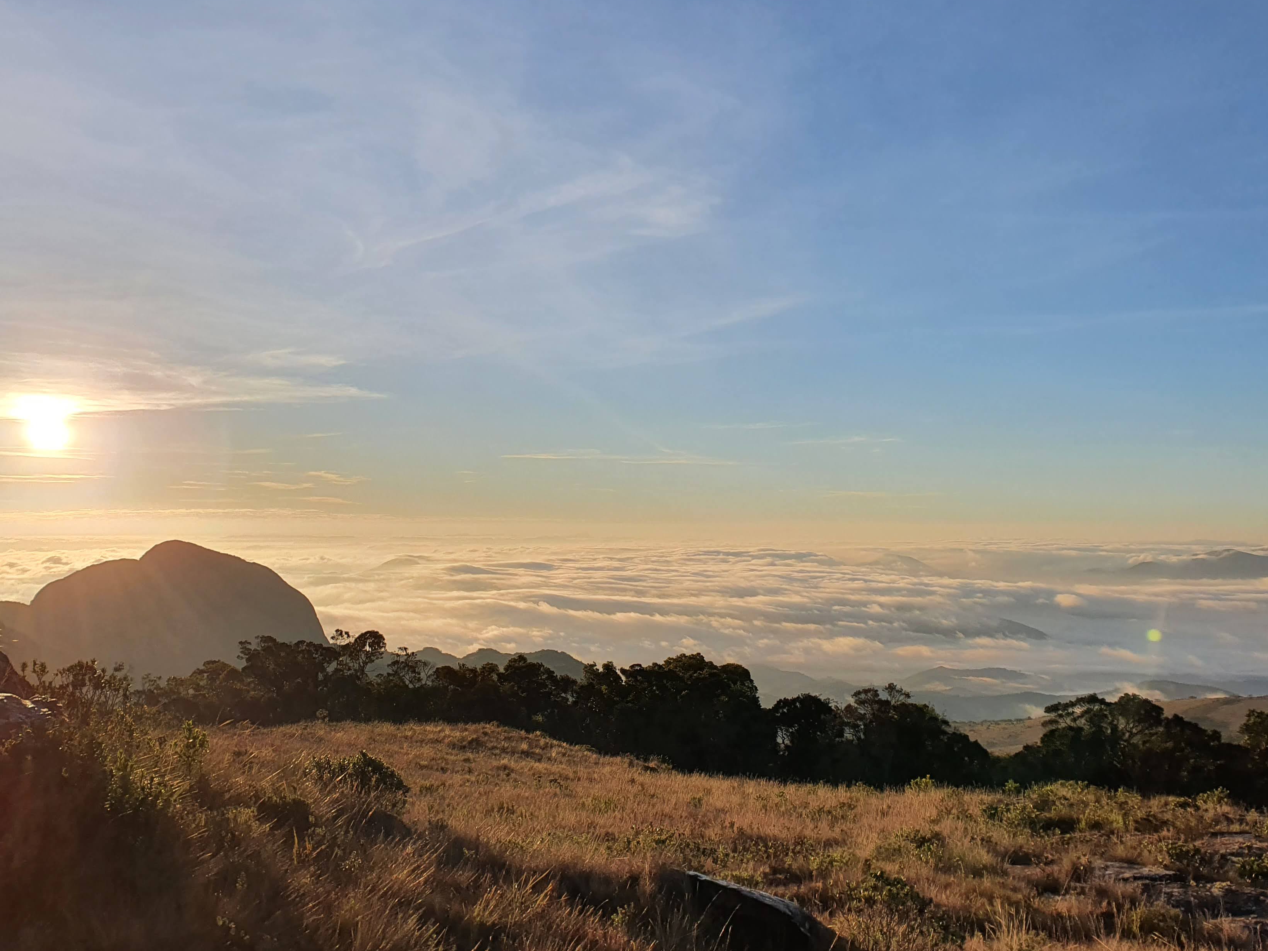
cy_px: 524
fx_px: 1172
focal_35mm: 32
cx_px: 613
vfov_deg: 44.1
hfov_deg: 56.8
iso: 50
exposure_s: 1/2520
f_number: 2.4
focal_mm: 4.32
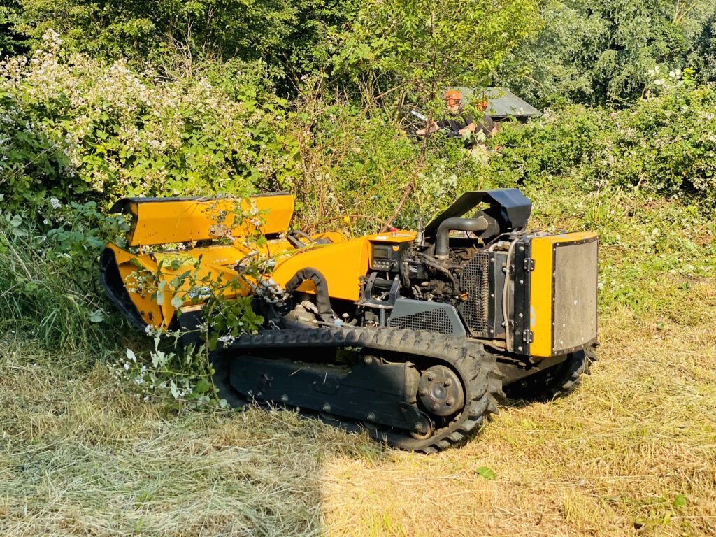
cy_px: 268
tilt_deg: -5.9
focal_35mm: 52
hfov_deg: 36.8
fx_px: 1076
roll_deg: +0.4
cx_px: 358
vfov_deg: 28.0
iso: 20
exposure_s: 1/737
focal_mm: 6
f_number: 2
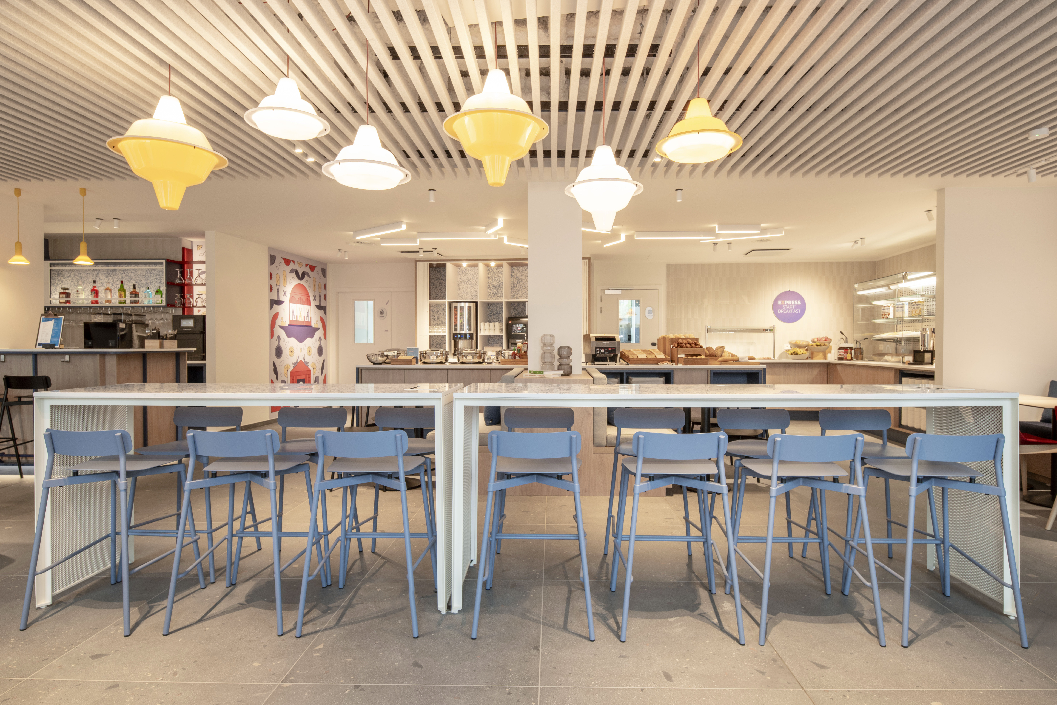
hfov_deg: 86.9
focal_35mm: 19
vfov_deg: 64.6
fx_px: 558
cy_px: 352
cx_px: 528
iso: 125
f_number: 11
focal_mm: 19
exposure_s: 1/2
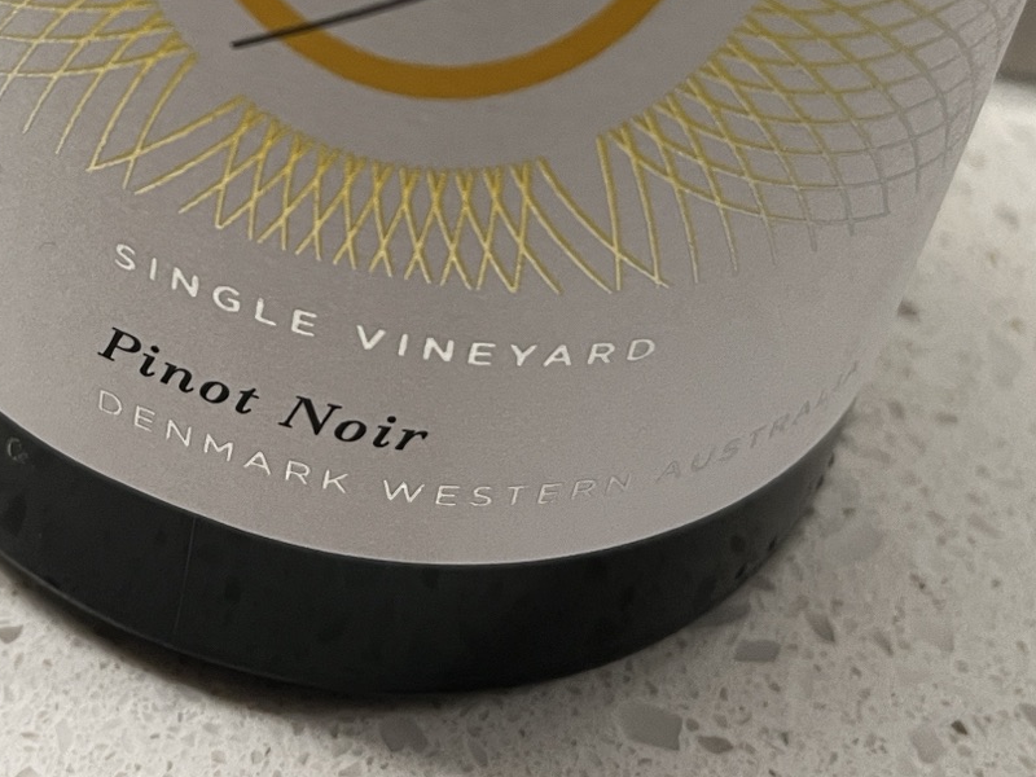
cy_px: -158
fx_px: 1945
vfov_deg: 21.0
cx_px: 405
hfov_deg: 29.7
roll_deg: -10.8
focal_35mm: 65
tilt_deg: -33.5
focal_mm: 5.1
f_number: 1.6
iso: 125
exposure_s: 1/50
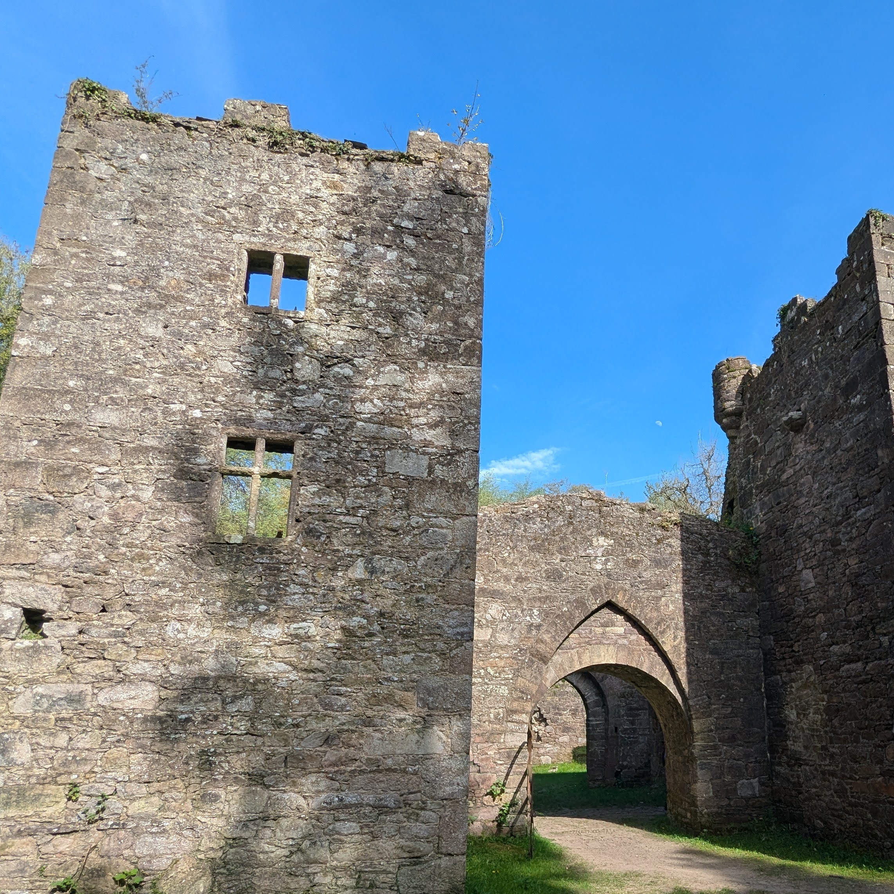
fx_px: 730
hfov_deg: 61.2
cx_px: 608
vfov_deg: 62.2
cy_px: 548
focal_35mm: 25
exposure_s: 1/788
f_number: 2.2
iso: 52
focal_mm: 2.35
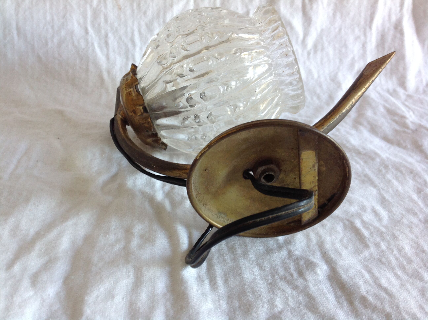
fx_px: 432
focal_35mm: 35
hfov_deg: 52.7
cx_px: 214
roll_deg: -3.7
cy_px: 160
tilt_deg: -29.6
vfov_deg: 40.6
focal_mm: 4.28
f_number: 2.4
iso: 64
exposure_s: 1/15
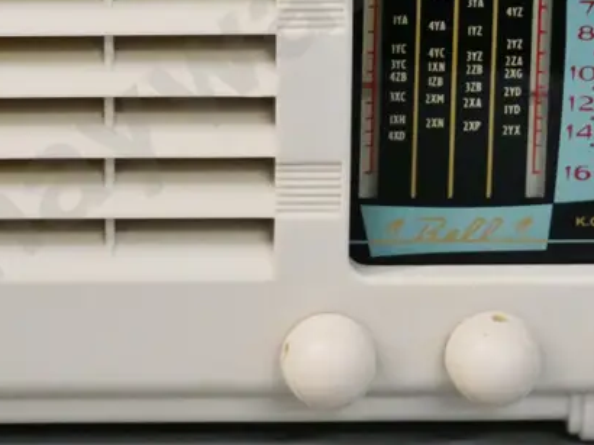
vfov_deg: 11.8
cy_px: 54
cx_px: 235
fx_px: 2144
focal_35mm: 125
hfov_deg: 15.8
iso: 3200
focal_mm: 25
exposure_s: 1/250
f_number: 4.5
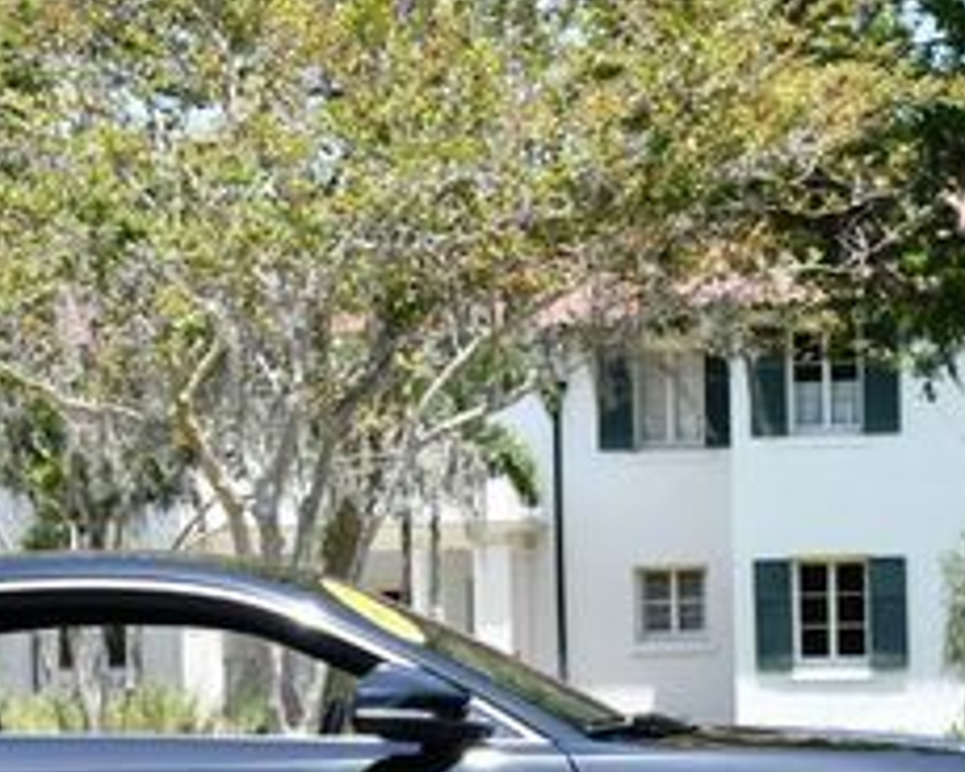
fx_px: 3799
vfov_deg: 11.6
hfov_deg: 14.4
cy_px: 537
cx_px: 290
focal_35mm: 133
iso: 180
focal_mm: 34
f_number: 8
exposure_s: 1/250
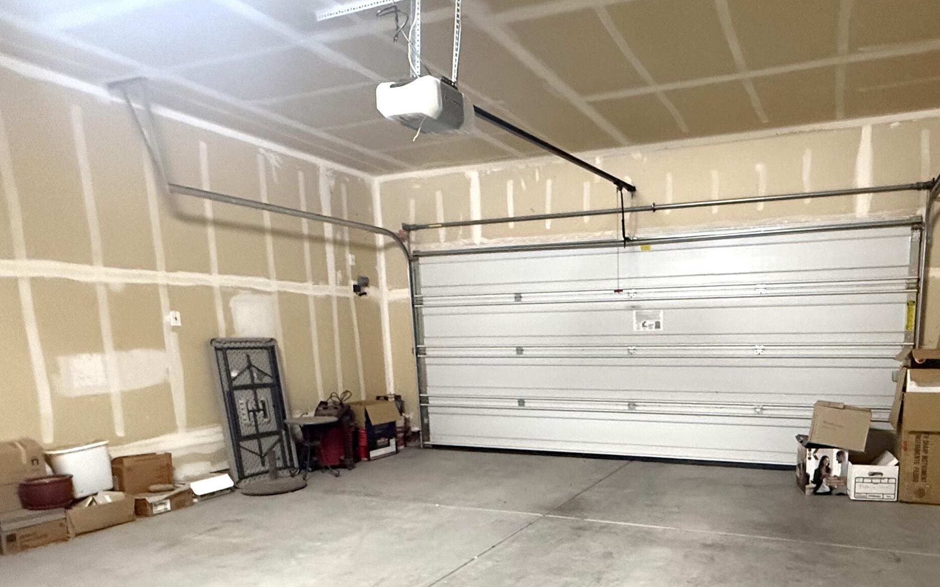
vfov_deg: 49.4
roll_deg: +0.5
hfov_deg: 72.5
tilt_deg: -9.2
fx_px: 615
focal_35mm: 24
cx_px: 629
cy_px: 428
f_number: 2.2
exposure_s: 1/60
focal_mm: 2.22
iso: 1000
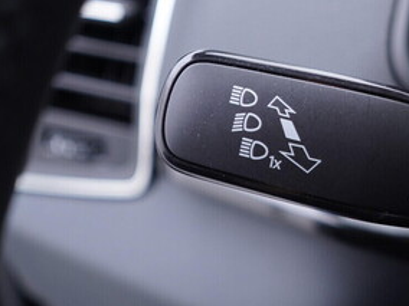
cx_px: 344
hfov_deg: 28.2
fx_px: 792
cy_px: 90
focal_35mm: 67
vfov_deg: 21.8
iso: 250
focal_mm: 24
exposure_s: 1/40
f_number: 2.8
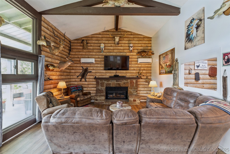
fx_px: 93
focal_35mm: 15
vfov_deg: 78.8
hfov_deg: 101.9
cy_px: 77
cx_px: 115
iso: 400
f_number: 2.8
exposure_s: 1/5
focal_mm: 14.6
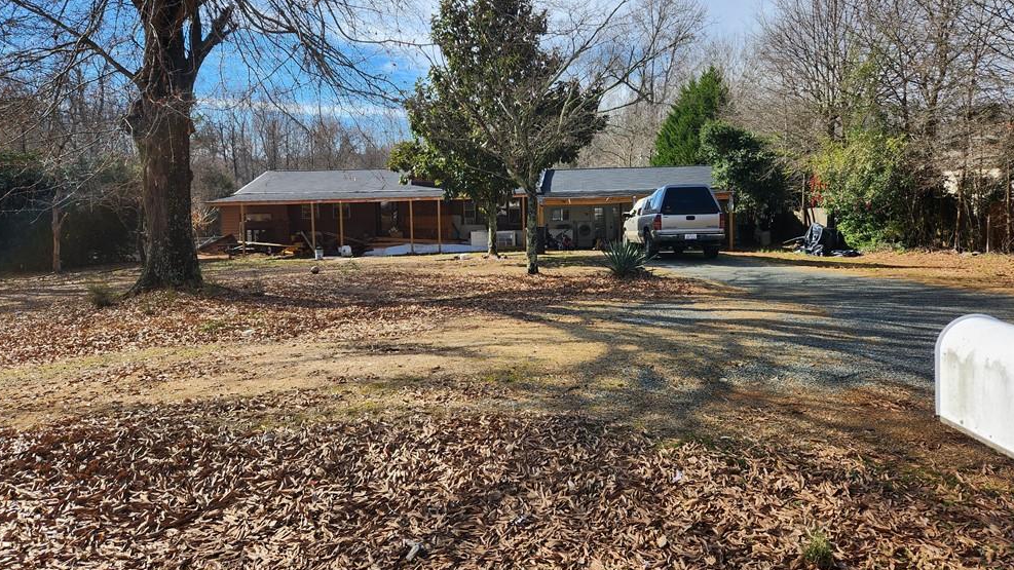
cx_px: 497
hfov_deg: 71.9
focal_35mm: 26
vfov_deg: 44.3
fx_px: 699
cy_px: 246
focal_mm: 5.4
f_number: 1.8
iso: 20
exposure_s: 1/1117
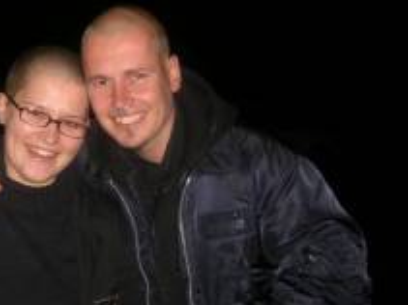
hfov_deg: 26.4
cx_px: 62
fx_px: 848
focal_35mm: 72
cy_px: 58
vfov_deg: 20.2
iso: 52
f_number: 2.8
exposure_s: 1/60.1
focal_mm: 5.8
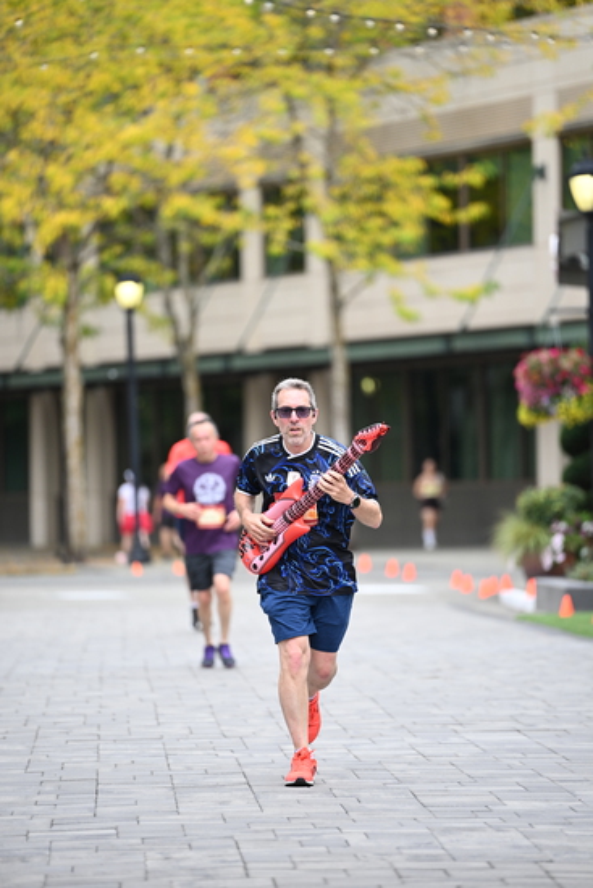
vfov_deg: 10.3
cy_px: 444
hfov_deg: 6.9
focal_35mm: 200
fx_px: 4938
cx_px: 296
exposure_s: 1/1600
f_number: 2.8
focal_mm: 200
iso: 640
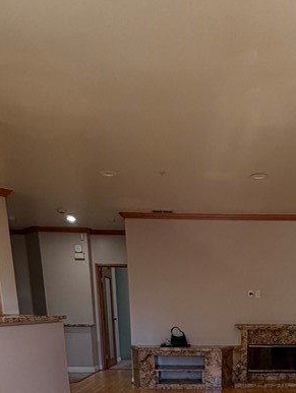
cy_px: 437
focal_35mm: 37
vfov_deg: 40.2
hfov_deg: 37.7
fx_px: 421
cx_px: 226
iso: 250
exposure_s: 1/120
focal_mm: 2.22
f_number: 2.2
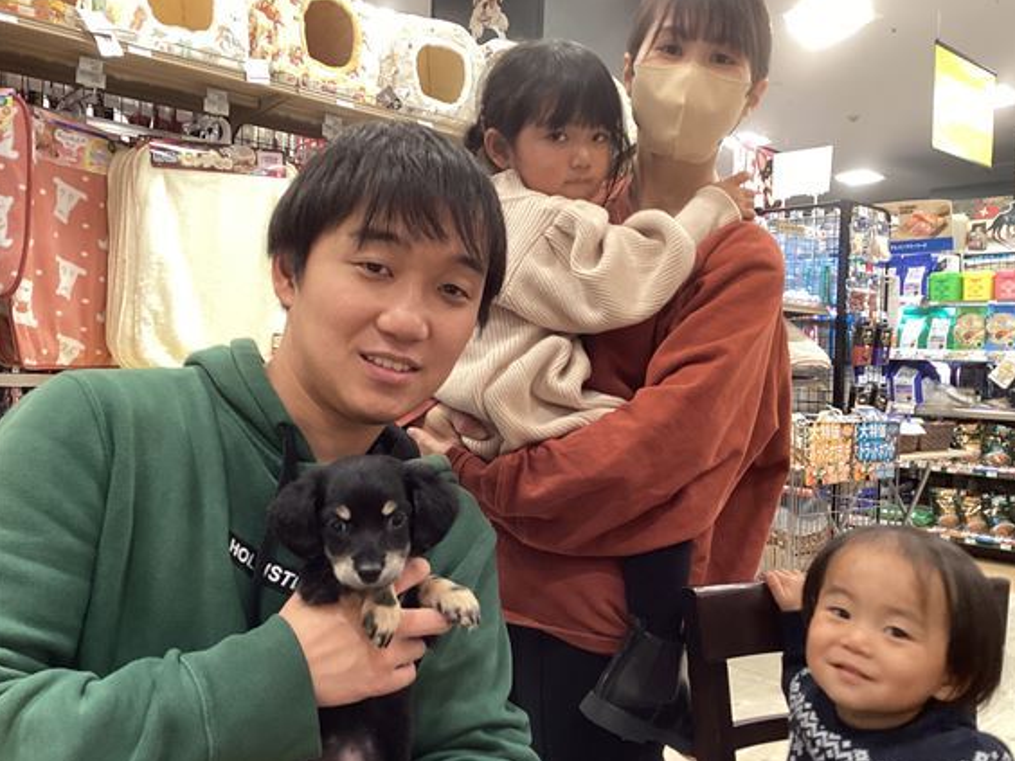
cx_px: 531
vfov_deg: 42.9
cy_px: 371
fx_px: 968
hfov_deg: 55.3
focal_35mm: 33
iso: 160
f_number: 2.4
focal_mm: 3.3
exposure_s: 1/50
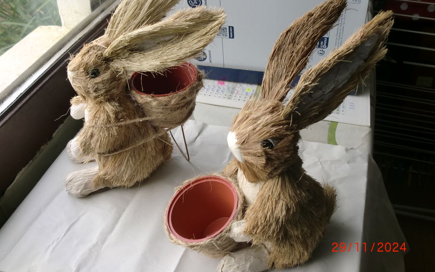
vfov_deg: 33.5
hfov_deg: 51.5
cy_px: 114
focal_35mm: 38
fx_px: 450
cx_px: 213
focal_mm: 6.3
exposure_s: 1/60
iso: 80
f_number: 3.1
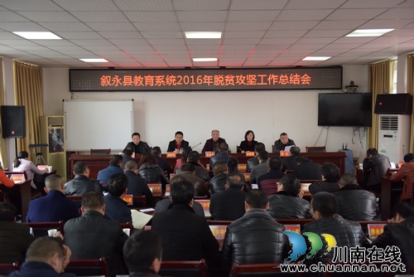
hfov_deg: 50.7
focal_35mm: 38
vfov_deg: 35.1
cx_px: 207
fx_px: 437
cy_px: 138
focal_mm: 38
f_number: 2.8
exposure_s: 1/200
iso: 1600
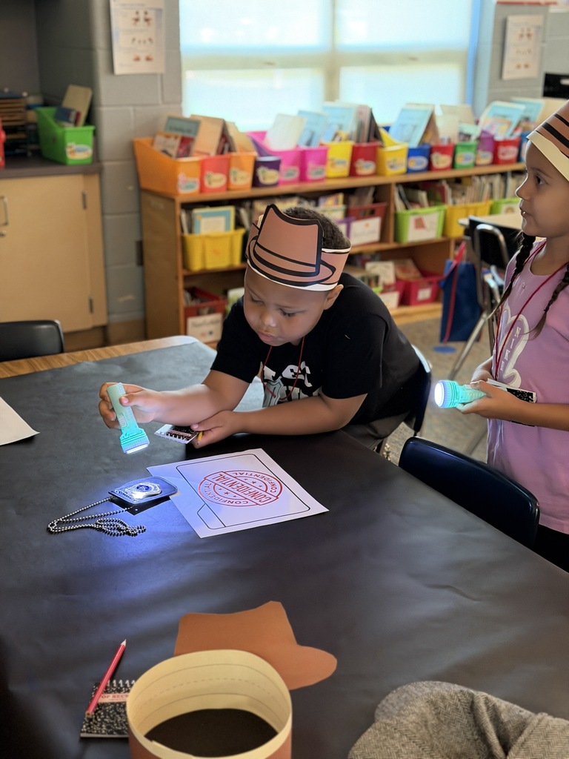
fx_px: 1052
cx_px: 284
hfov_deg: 30.3
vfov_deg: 39.7
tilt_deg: -20.1
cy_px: 380
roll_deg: -0.3
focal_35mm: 48
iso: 640
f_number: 1.78
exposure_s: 1/24
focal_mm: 6.76
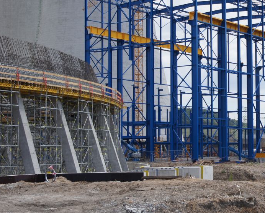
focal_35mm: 78
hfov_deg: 23.8
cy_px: 103
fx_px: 612
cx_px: 240
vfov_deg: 19.7
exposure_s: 1/160
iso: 100
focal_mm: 30
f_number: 9
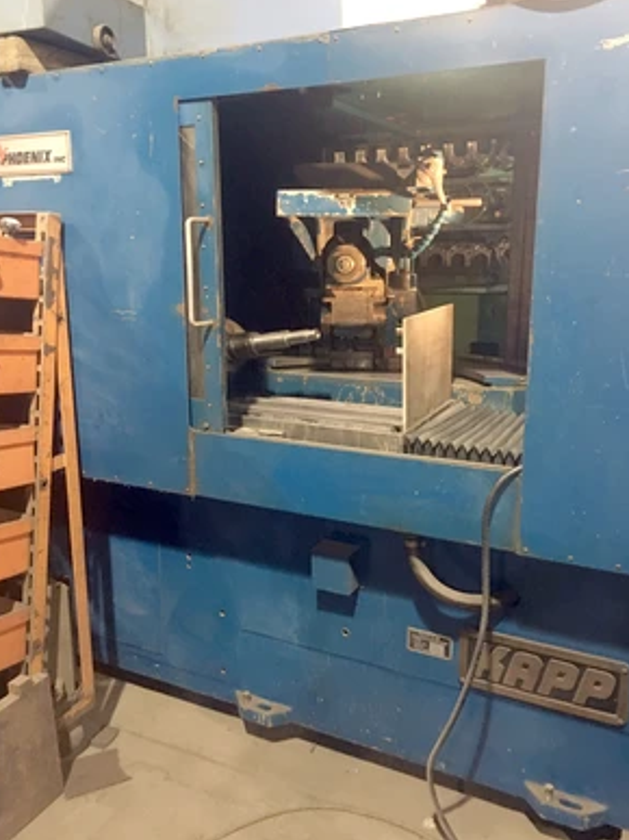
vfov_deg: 60.0
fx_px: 727
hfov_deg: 46.8
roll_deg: -0.8
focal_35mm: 30
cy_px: 408
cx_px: 312
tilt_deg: -12.2
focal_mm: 4.15
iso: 400
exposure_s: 1/15
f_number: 2.2
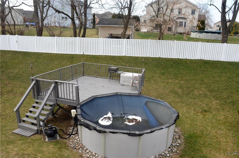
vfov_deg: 43.4
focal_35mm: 30
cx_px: 120
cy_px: 79
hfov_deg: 62.0
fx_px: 199
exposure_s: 1/250
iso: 200
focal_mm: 20
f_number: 8
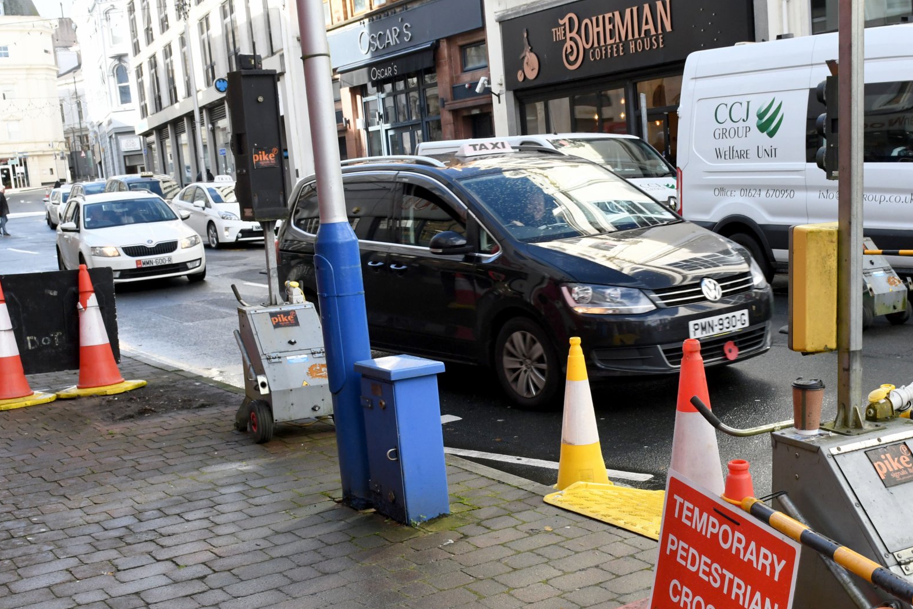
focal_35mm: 47
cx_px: 562
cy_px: 397
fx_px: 1192
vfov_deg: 28.5
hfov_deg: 41.7
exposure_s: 1/320
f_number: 9
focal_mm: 24
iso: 1000
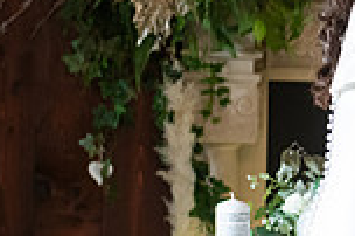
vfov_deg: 5.1
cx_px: 645
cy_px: 81
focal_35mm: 268
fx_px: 2640
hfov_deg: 7.5
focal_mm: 70
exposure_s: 1/160
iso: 1000
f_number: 3.5
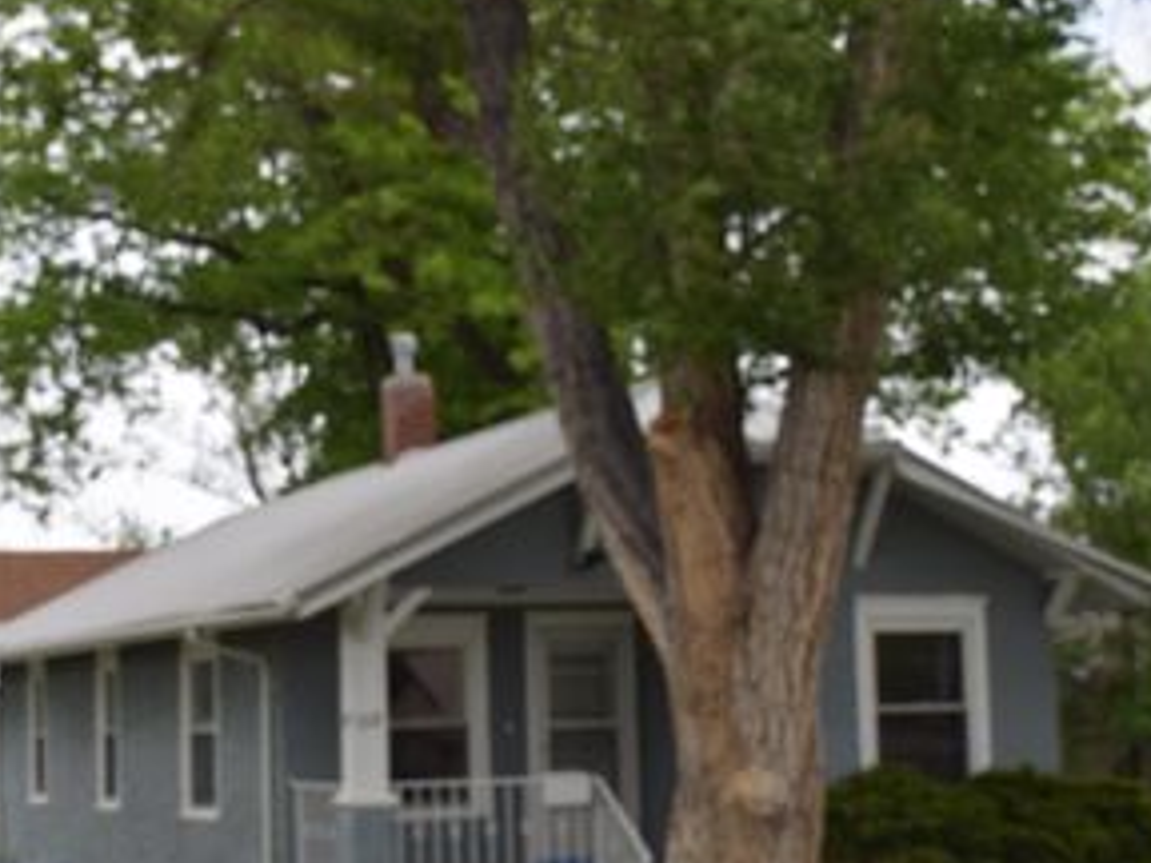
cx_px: 536
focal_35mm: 75
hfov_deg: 26.0
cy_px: 541
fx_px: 2494
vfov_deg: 19.6
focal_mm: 30
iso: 100
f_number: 9
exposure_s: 1/200
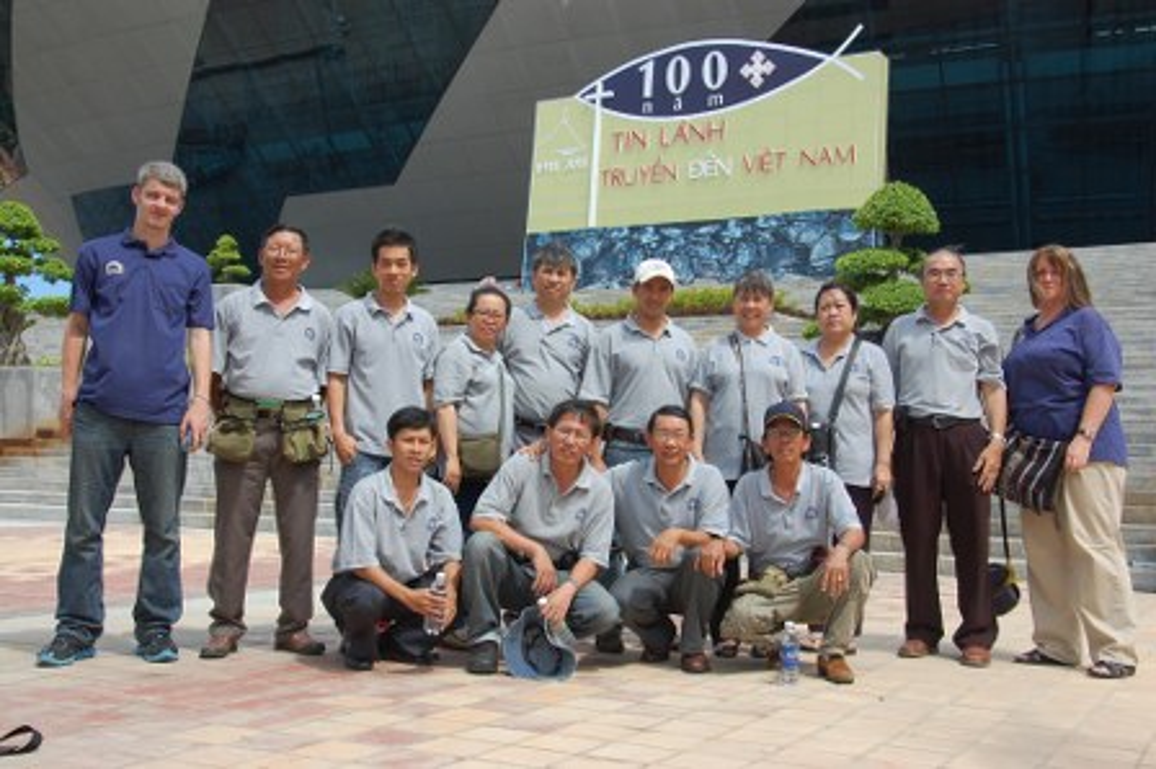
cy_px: 384
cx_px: 578
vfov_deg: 31.8
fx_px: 1348
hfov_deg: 46.4
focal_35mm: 42
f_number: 9
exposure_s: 1/320
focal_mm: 28
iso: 200
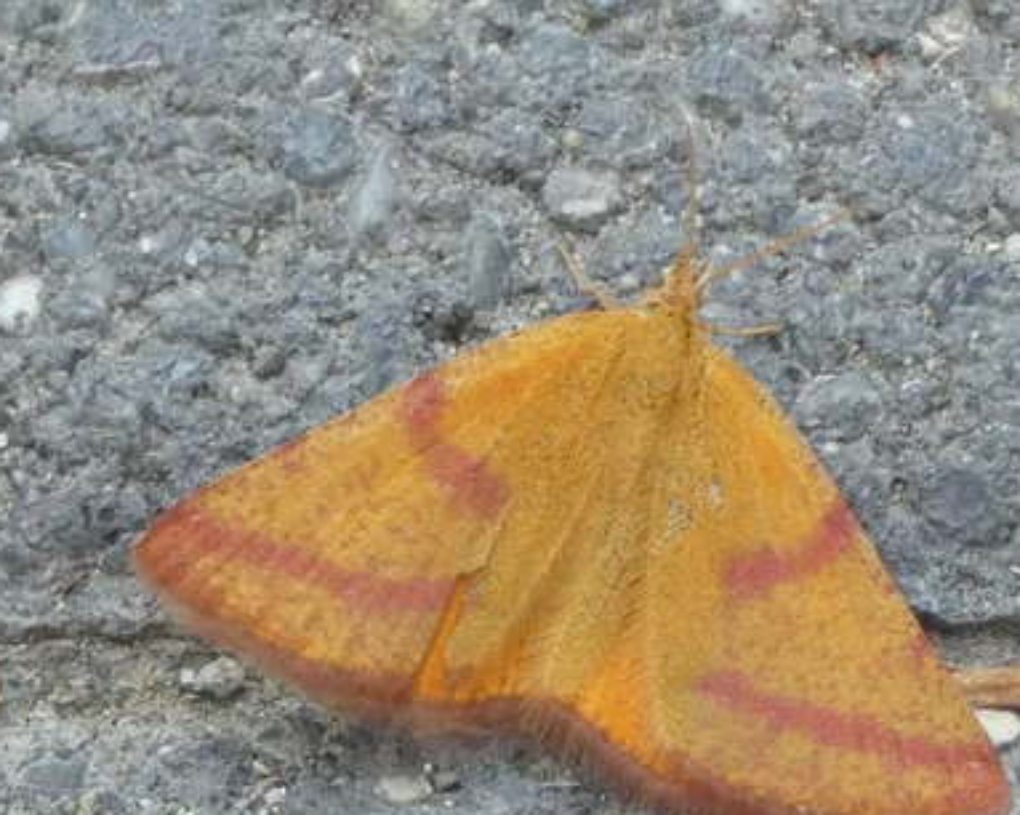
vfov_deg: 6.7
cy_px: 530
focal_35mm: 230
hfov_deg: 8.4
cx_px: 626
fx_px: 6940
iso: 200
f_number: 5.3
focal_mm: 25.2
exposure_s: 1/80
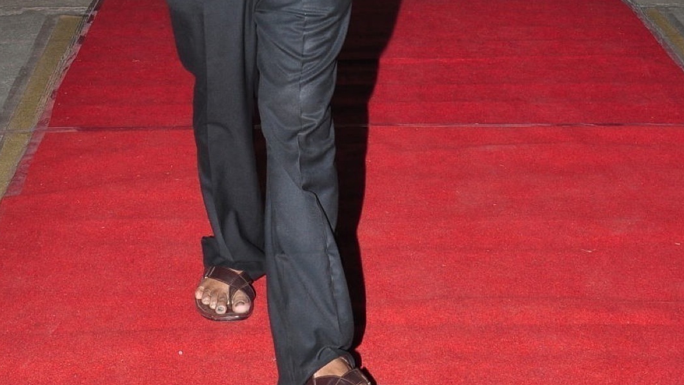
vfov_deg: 13.4
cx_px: 299
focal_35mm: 87
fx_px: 1578
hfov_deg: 24.4
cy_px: -111
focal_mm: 30
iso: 500
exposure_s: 1/125
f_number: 8
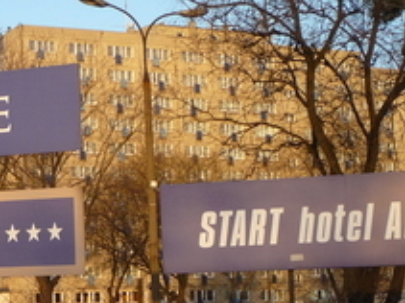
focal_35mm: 97
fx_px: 1134
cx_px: 17
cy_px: 244
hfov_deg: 19.7
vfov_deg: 15.1
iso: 100
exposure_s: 1/125
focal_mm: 5.2
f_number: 4
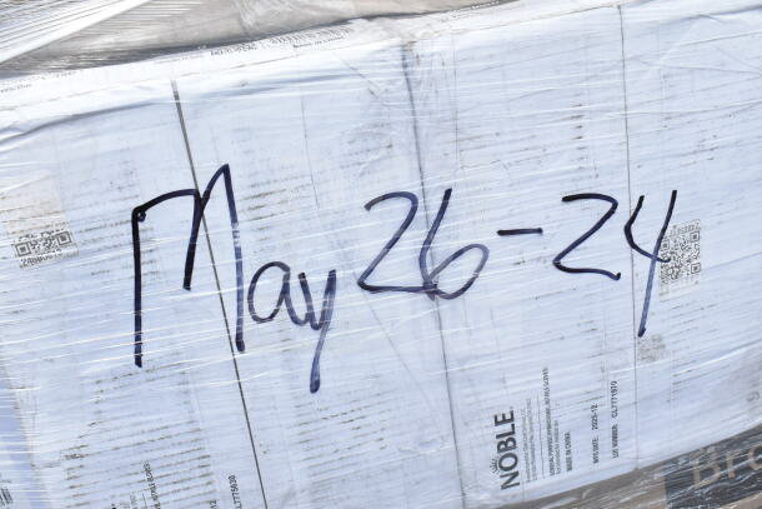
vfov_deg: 28.1
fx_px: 1016
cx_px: 381
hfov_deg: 41.1
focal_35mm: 48
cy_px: 254
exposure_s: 1/640
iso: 1600
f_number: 13
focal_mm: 32
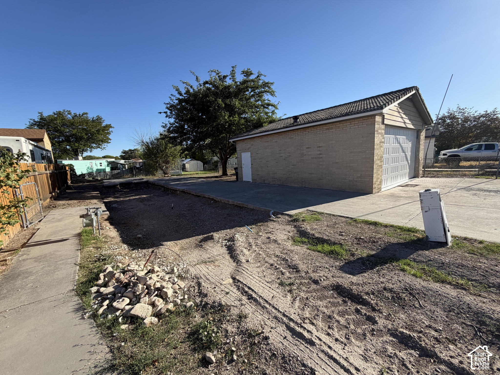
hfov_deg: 102.1
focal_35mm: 14
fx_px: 202
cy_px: 188
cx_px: 250
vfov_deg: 85.7
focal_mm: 2.22
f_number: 2.2
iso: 25
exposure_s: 1/770
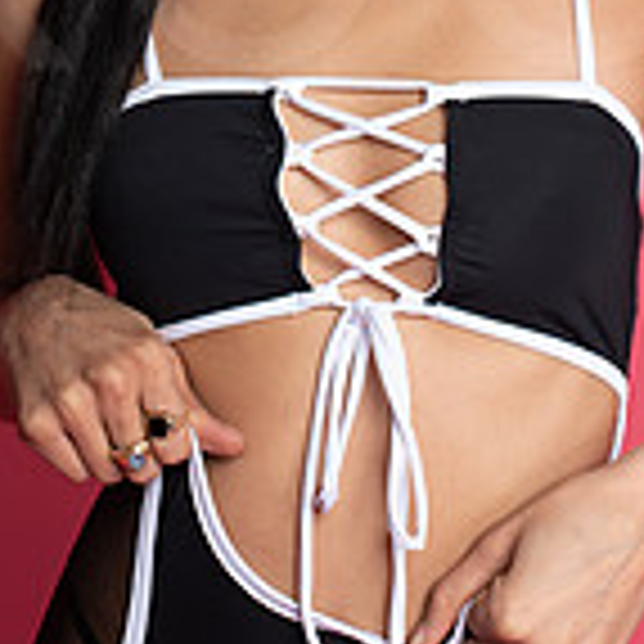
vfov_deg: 14.1
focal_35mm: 121
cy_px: -56
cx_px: 288
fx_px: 2547
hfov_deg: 14.4
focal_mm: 35
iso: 160
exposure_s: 1/200
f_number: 5.6
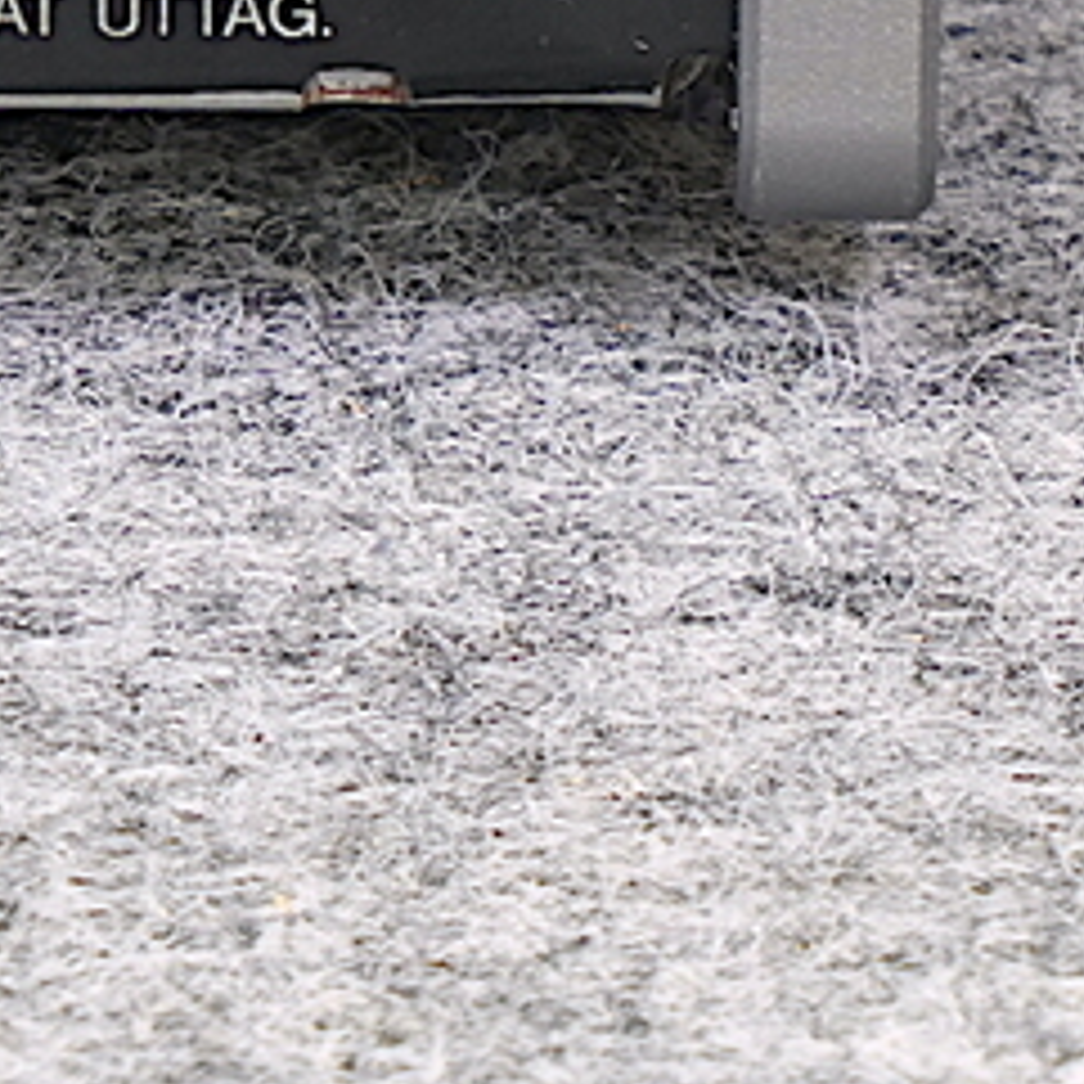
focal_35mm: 1311
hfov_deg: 1.3
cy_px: -526
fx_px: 46447
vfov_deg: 1.3
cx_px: -922
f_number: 6
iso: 200
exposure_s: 1/1.3
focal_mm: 66.8
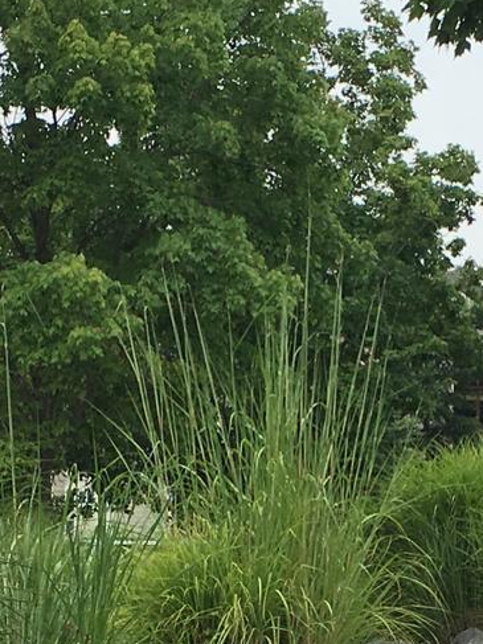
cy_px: 524
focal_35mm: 122
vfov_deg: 16.0
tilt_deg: -1.2
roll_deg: -1.1
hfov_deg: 12.1
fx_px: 2271
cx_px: 339
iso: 25
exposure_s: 1/1099
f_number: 2.2
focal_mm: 4.15
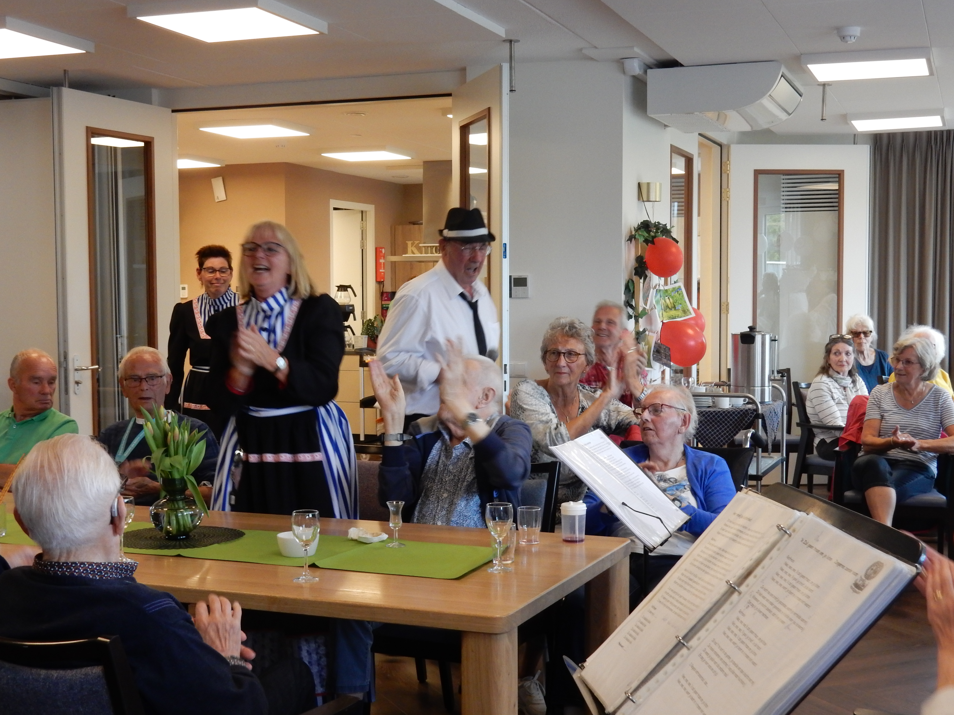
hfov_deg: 37.5
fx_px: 1406
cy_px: 358
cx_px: 477
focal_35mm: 51
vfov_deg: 28.6
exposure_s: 1/30
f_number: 4.5
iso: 400
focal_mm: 9
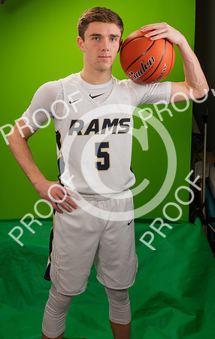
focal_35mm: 46
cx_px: 107
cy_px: 143
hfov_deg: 28.4
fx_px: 425
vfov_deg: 43.3
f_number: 20
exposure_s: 1/60
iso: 800
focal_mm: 24
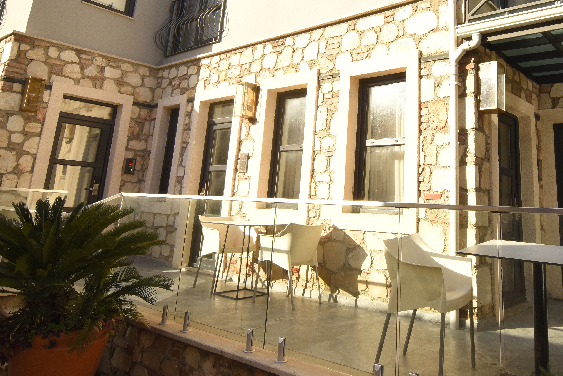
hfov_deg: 63.9
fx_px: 438
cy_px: 86
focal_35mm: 28
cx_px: 372
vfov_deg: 44.6
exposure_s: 1/200
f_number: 14
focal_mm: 15
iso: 800
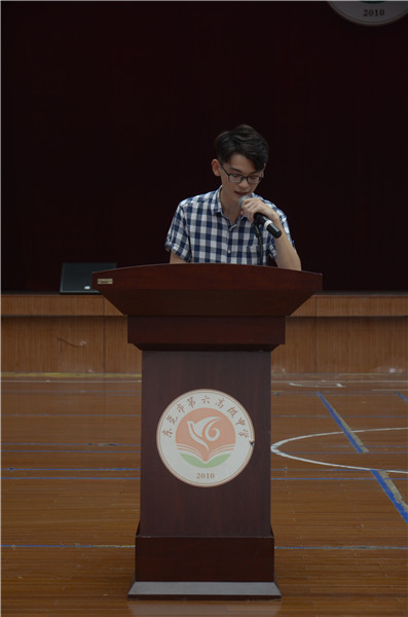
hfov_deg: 13.0
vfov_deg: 19.5
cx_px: 204
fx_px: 1794
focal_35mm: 105
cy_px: 308
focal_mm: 70
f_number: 6.3
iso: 640
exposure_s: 1/50
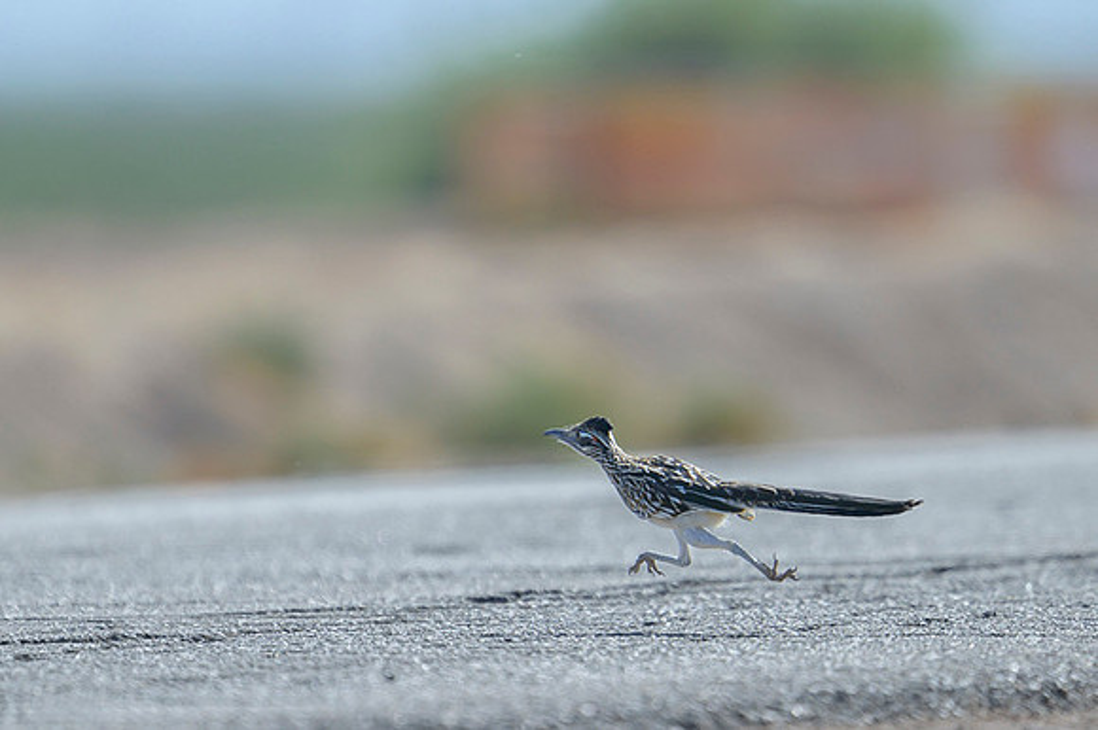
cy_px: 376
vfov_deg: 1.5
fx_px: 28281
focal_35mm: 928
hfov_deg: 2.2
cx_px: 644
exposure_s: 1/4000
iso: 320
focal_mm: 560
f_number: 4
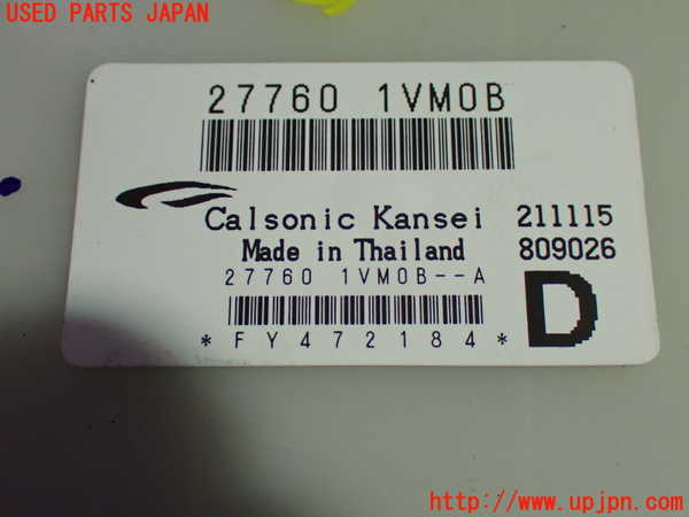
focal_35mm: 50
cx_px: 344
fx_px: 995
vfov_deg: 29.1
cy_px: 258
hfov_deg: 38.2
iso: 800
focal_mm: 9.01
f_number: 3.2
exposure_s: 1/60
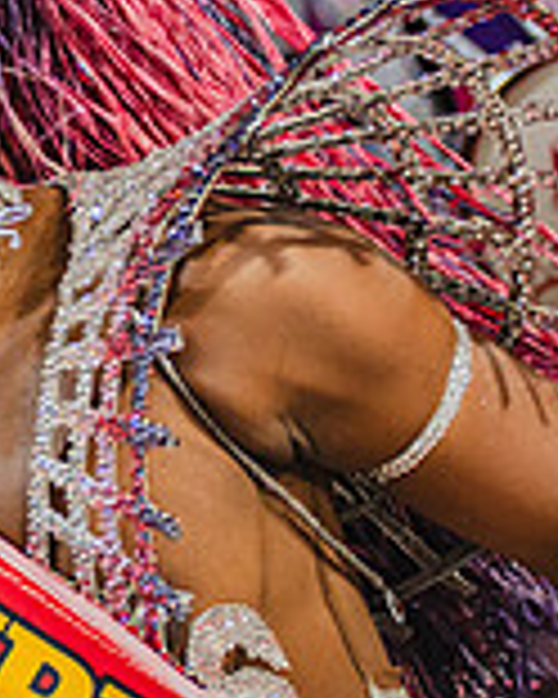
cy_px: 270
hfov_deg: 6.2
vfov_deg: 7.9
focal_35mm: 246
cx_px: -324
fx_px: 5078
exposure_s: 1/160
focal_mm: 70
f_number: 4.5
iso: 2500
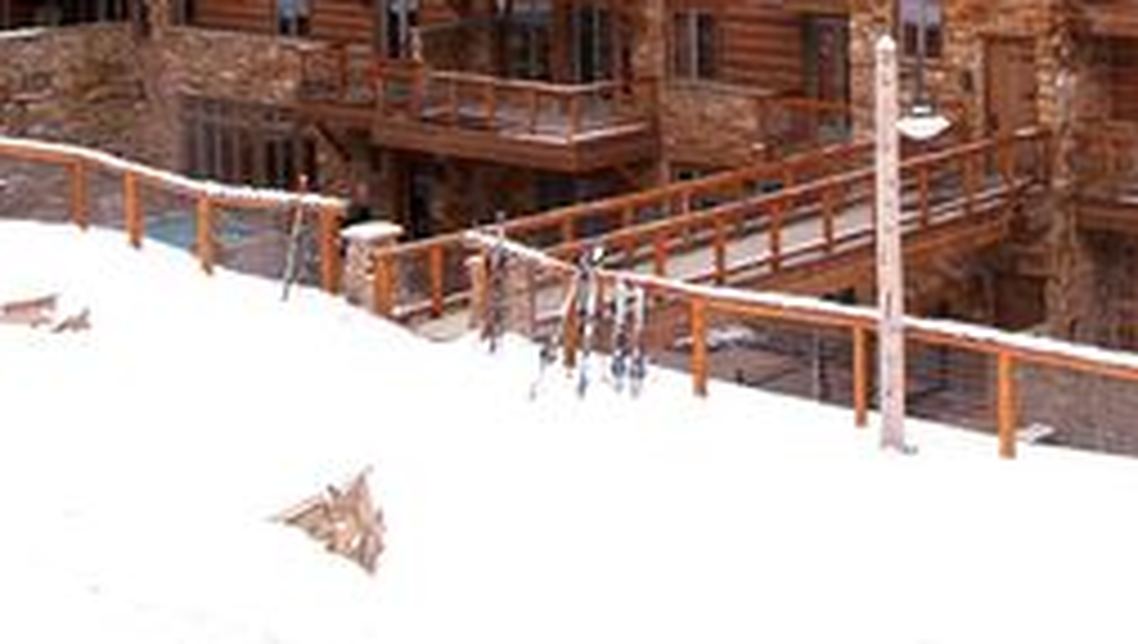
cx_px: 1134
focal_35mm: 63
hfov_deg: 30.9
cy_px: -74
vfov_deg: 18.4
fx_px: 1903
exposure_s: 1/125
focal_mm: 20
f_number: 5.6
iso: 200
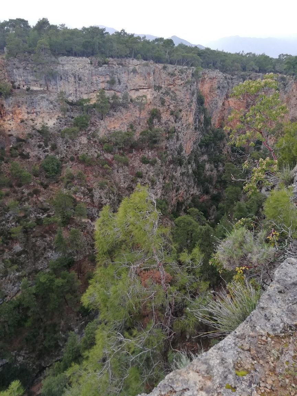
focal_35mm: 26
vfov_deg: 67.3
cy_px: 198
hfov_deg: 53.1
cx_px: 148
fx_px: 297
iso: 125
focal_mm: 3.81
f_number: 2.2
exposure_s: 1/50
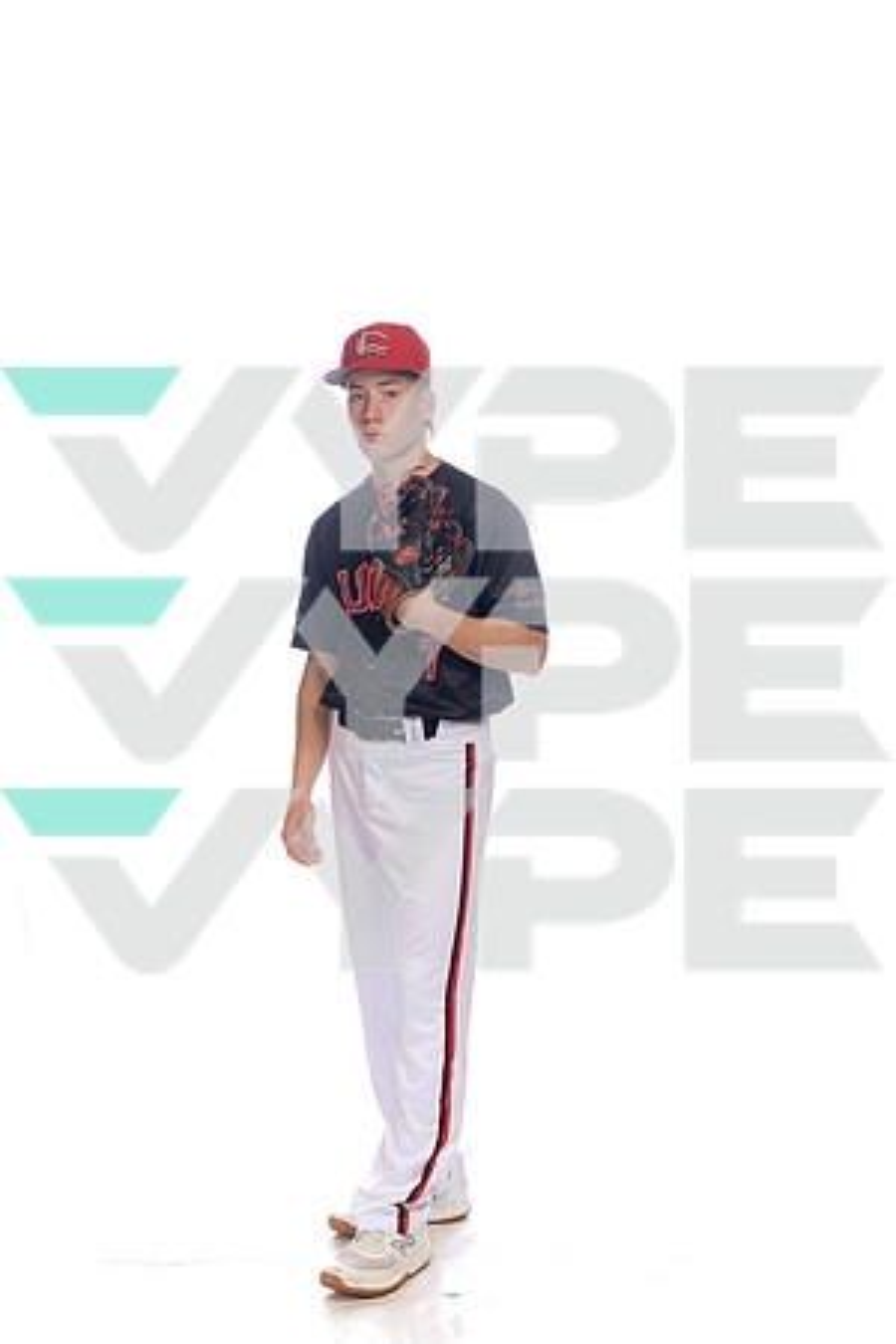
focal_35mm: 67
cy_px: 672
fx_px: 2501
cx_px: 448
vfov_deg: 30.1
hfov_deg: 20.3
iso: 800
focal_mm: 67
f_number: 7.1
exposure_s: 1/250
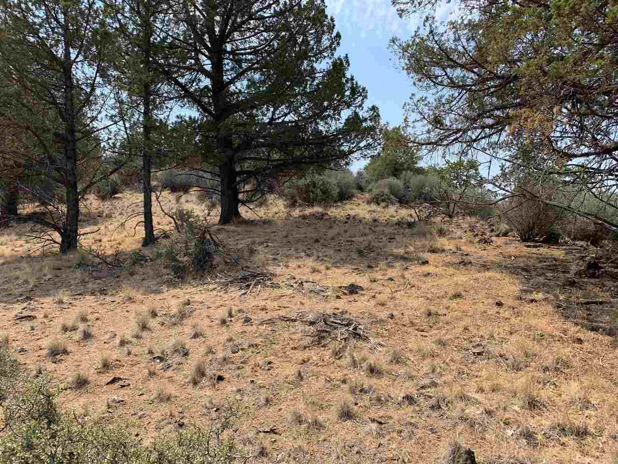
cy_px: 232
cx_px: 309
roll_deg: +0.0
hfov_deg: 67.3
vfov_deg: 53.1
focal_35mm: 26
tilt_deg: +6.5
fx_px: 464
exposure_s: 1/1447
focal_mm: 4.25
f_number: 1.8
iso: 25
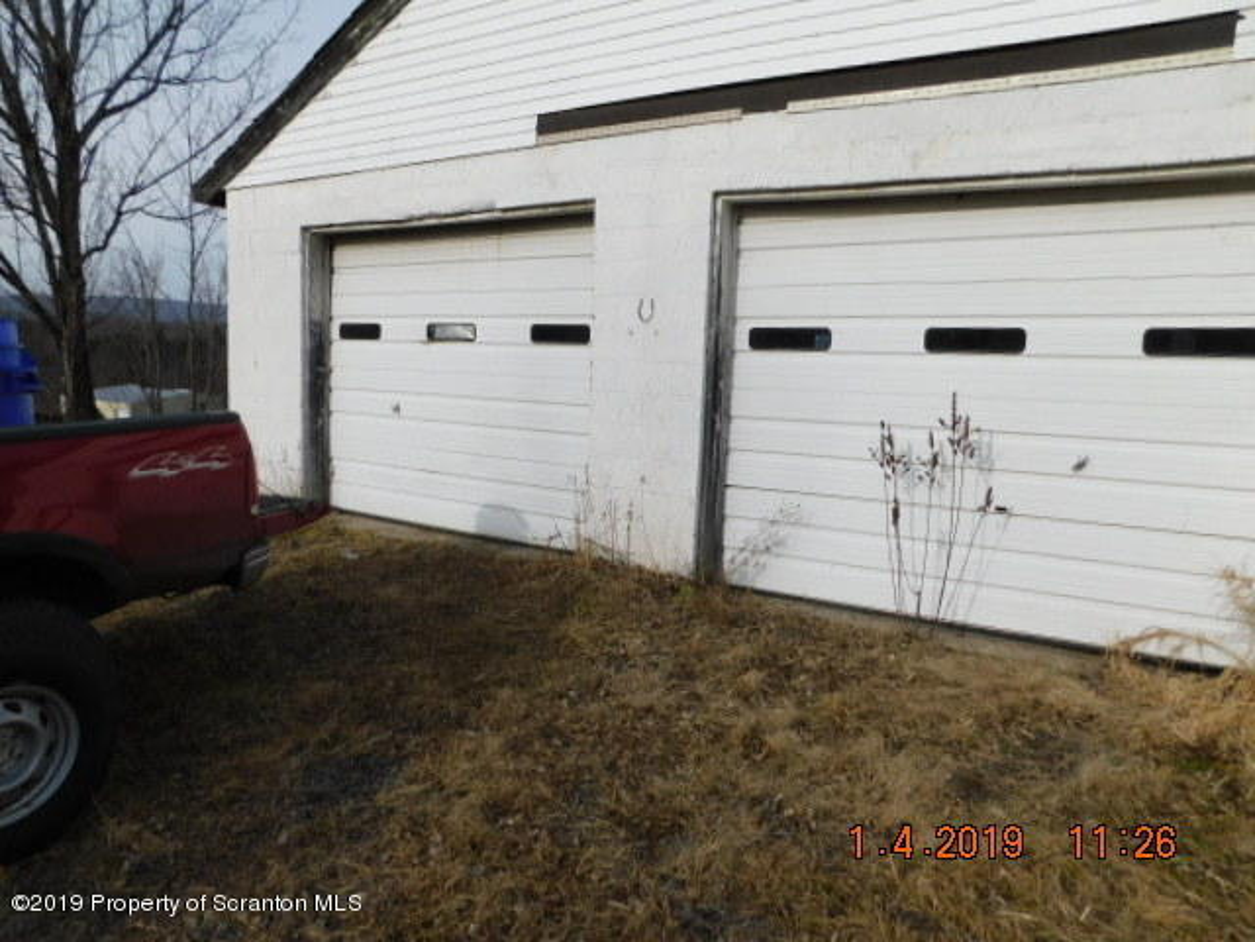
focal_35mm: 23
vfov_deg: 58.9
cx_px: 628
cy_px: 471
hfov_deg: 73.9
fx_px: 834
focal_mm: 4
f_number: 6
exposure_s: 1/500
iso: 125
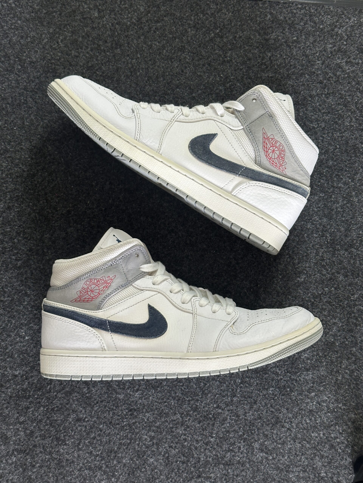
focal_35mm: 48
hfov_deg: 30.3
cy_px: 242
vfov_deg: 39.7
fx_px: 671
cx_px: 182
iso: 100
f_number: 1.78
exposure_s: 1/50
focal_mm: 6.86
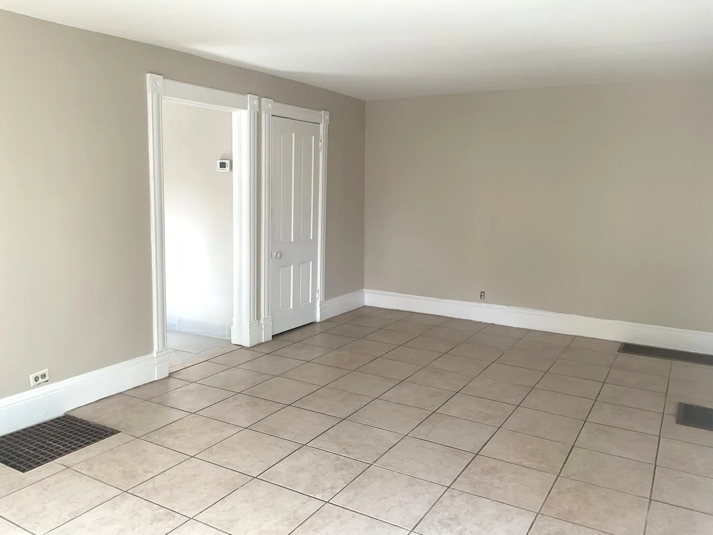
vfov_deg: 48.2
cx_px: 356
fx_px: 597
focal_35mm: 29
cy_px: 268
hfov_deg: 61.7
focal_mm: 3
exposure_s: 1/60
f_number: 1.8
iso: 40
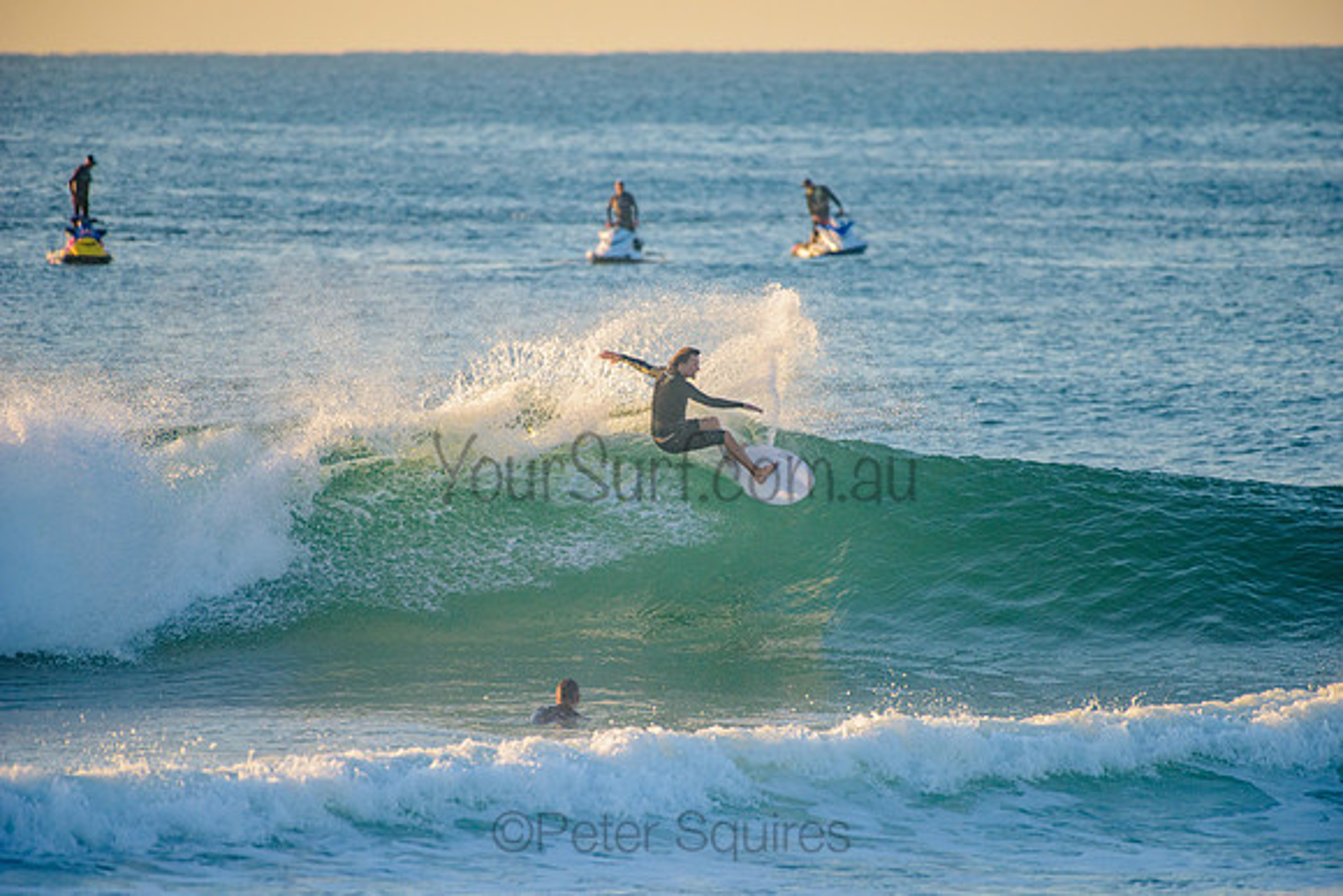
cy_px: 448
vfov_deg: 2.8
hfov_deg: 4.1
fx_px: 18656
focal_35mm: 500
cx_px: 672
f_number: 5.6
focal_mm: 500
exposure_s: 1/1250
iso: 500
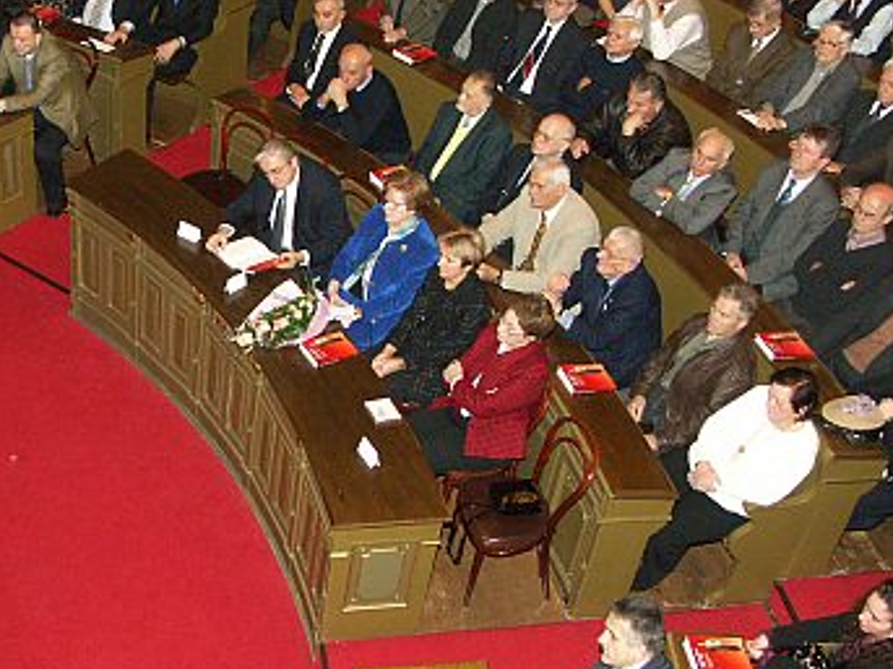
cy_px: 338
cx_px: 177
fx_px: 1418
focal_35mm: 55
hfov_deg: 33.9
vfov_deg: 26.5
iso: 200
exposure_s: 1/50
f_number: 2.8
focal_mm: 7.49
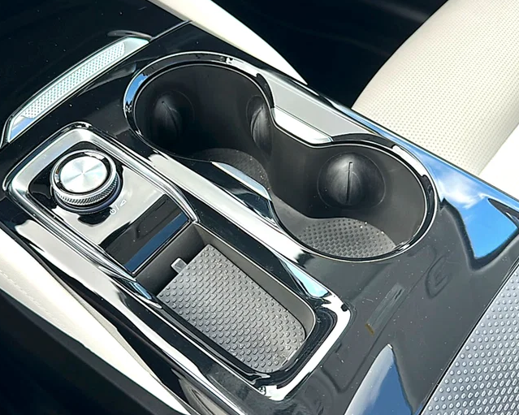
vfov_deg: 47.1
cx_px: 246
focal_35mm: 31
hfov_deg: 57.2
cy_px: 207
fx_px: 476
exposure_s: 1/157
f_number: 1.78
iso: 64
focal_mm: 6.86
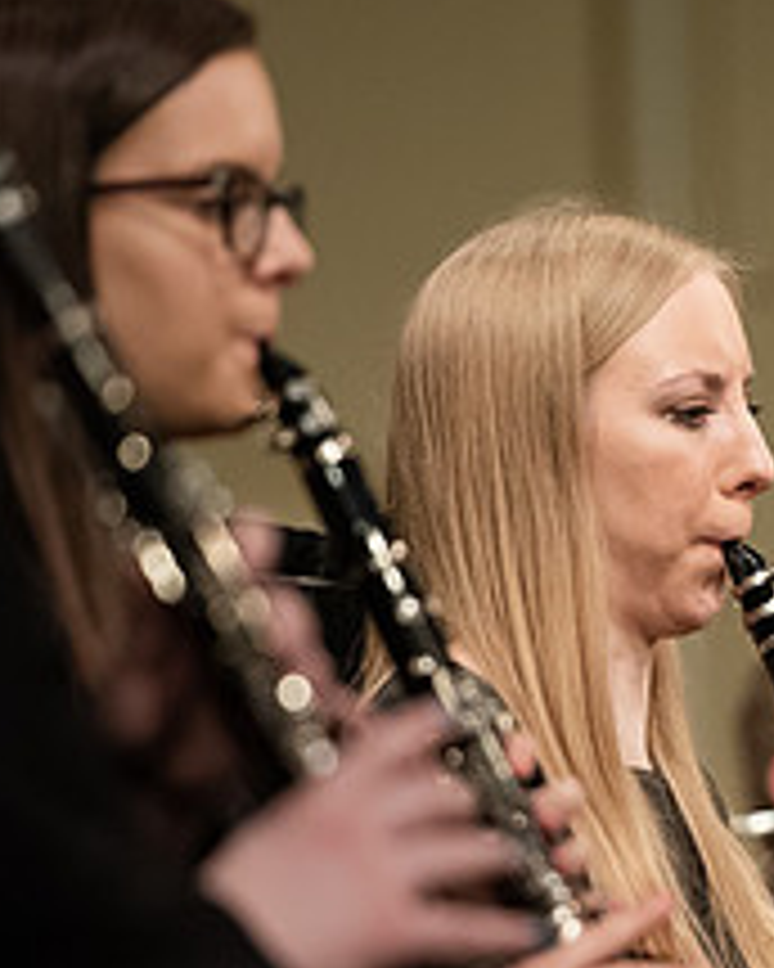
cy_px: 655
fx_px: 13802
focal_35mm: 482
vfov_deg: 4.0
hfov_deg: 3.2
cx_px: 657
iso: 2500
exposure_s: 1/200
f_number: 3.2
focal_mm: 190
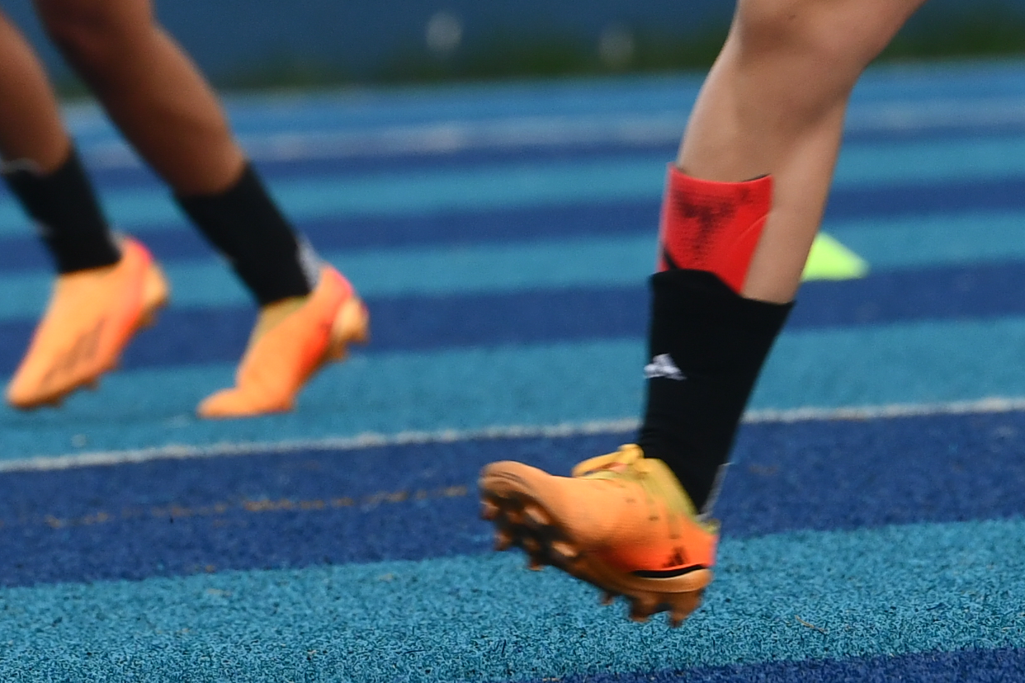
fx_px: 28726
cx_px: -408
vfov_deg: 1.4
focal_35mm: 1009
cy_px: -139
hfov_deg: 2.0
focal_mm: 200
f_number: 5
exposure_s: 1/500
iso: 400
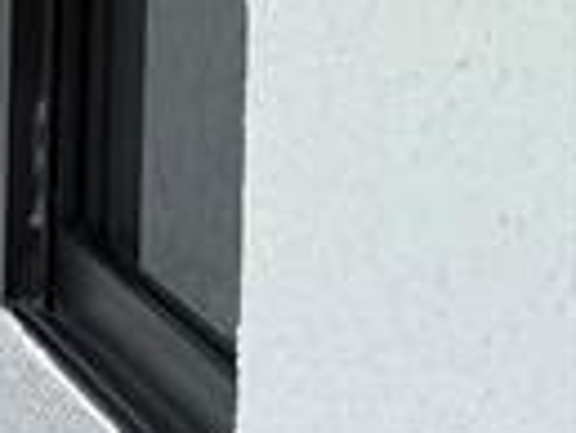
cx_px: -1688
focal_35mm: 206
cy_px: -504
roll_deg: -1.1
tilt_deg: -0.9
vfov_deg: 6.9
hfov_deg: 7.2
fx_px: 3431
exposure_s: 1/850
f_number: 1.6
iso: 64
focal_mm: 5.96
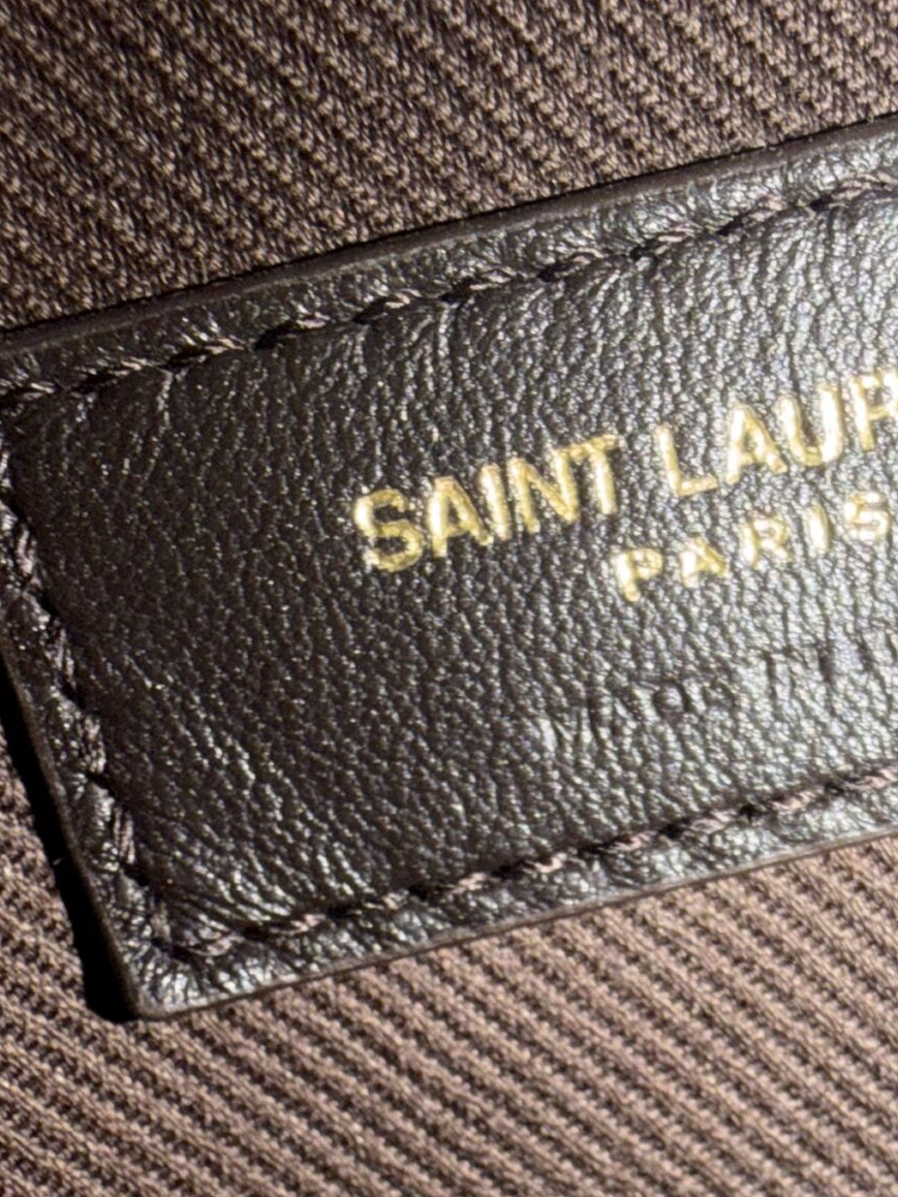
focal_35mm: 53
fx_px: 1834
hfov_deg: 26.7
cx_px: 788
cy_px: 644
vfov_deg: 36.2
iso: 20
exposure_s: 1/60
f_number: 2.2
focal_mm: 2.22
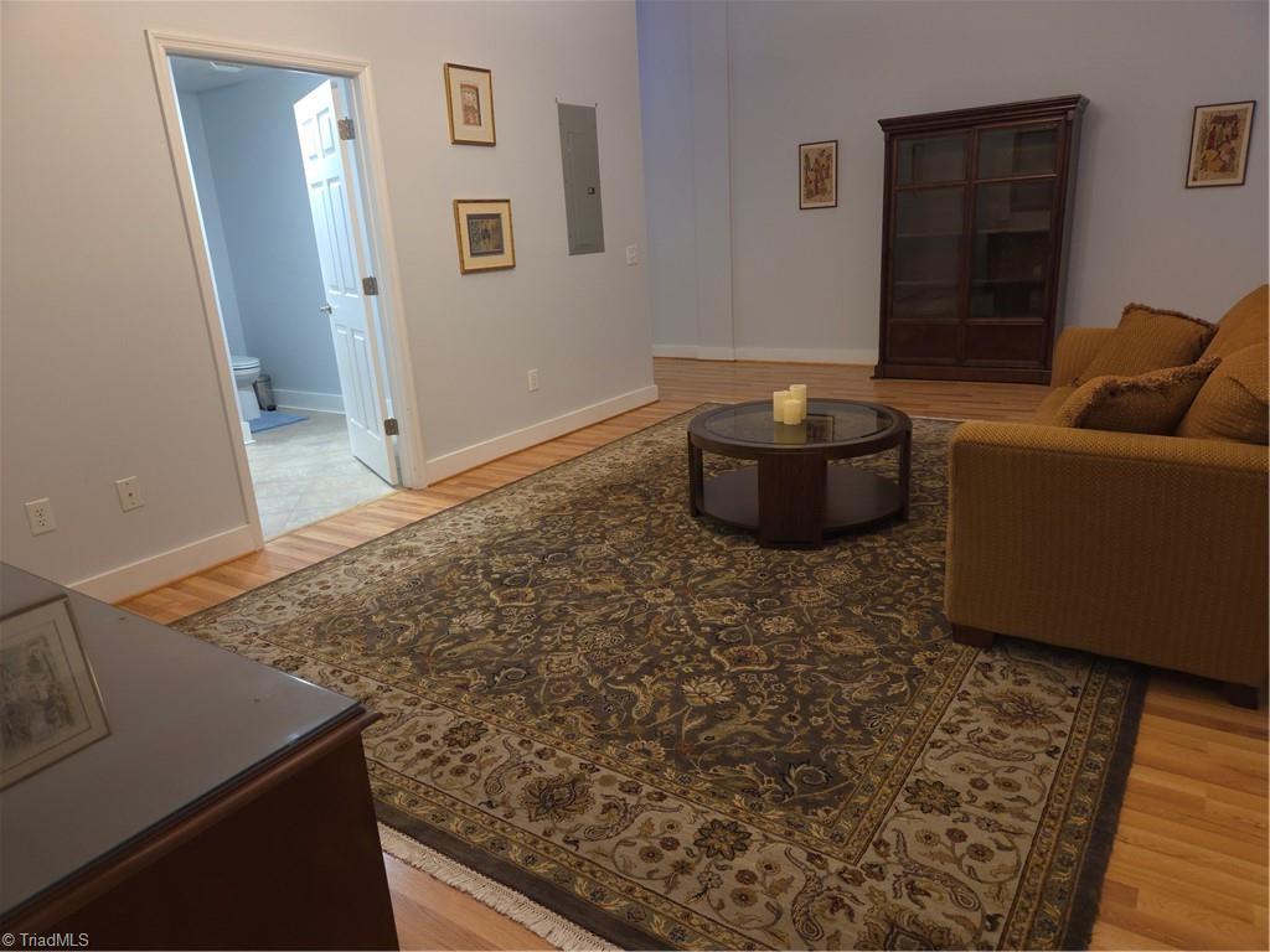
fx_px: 844
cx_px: 635
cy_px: 476
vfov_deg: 58.9
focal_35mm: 23
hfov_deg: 73.9
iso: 320
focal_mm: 5.4
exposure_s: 1/24
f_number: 1.8
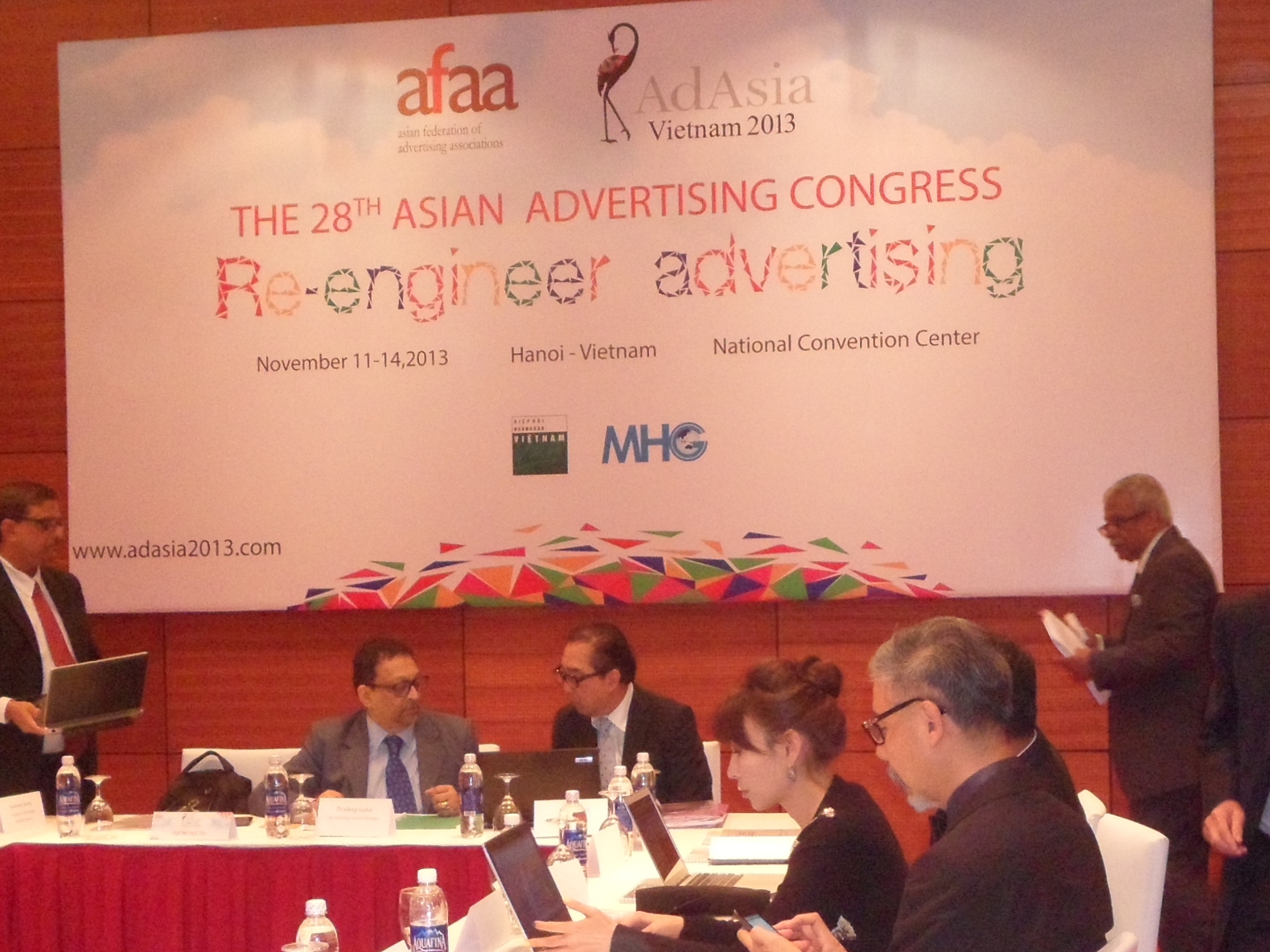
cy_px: 616
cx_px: 746
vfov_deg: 24.3
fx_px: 2201
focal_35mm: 60
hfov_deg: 32.1
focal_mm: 6.6
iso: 640
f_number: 4
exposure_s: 1/45
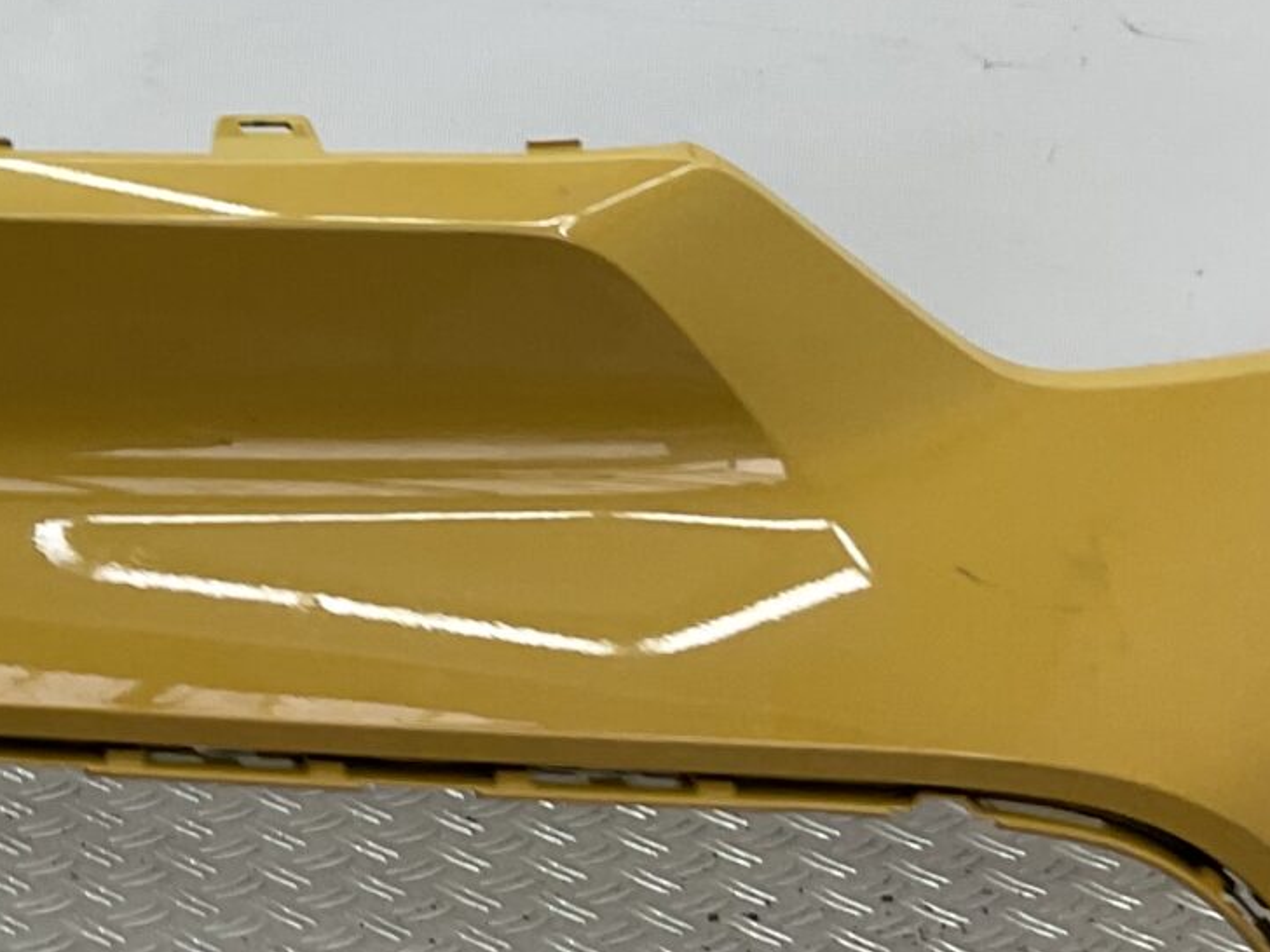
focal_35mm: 102
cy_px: 394
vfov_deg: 14.5
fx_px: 3742
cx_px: -541
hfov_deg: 17.6
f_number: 1.8
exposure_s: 1/120
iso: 20
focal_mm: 3
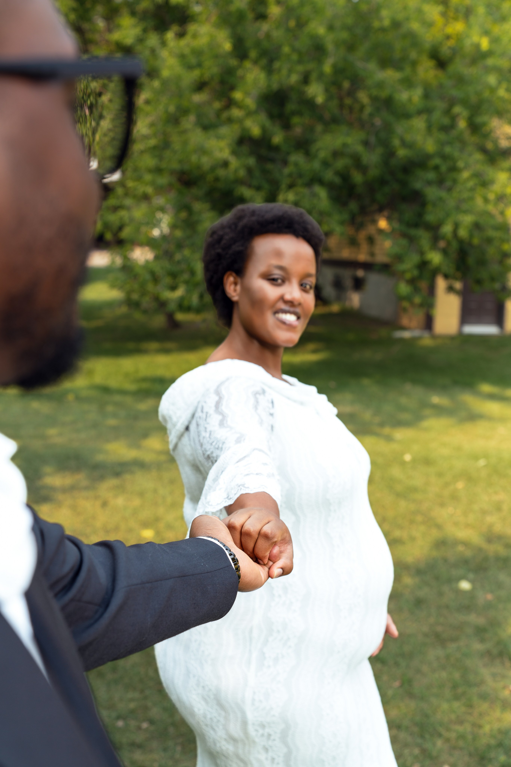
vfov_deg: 43.6
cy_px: 384
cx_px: 256
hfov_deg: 29.9
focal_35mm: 45
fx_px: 958
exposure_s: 1/200
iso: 100
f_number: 5
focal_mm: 45
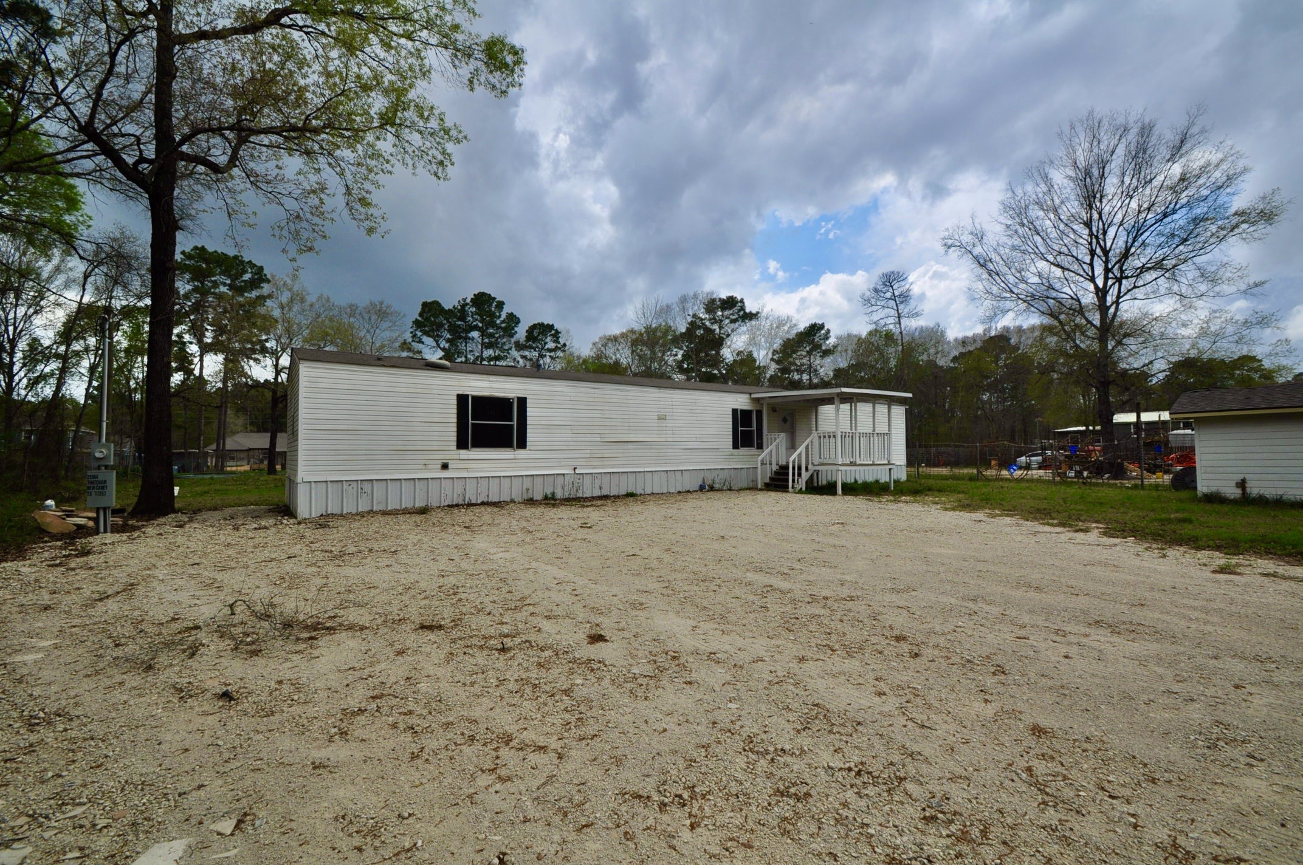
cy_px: 432
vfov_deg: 77.2
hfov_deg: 100.5
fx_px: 542
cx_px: 652
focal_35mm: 15
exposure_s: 1/200
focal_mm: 10
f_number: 14
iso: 200
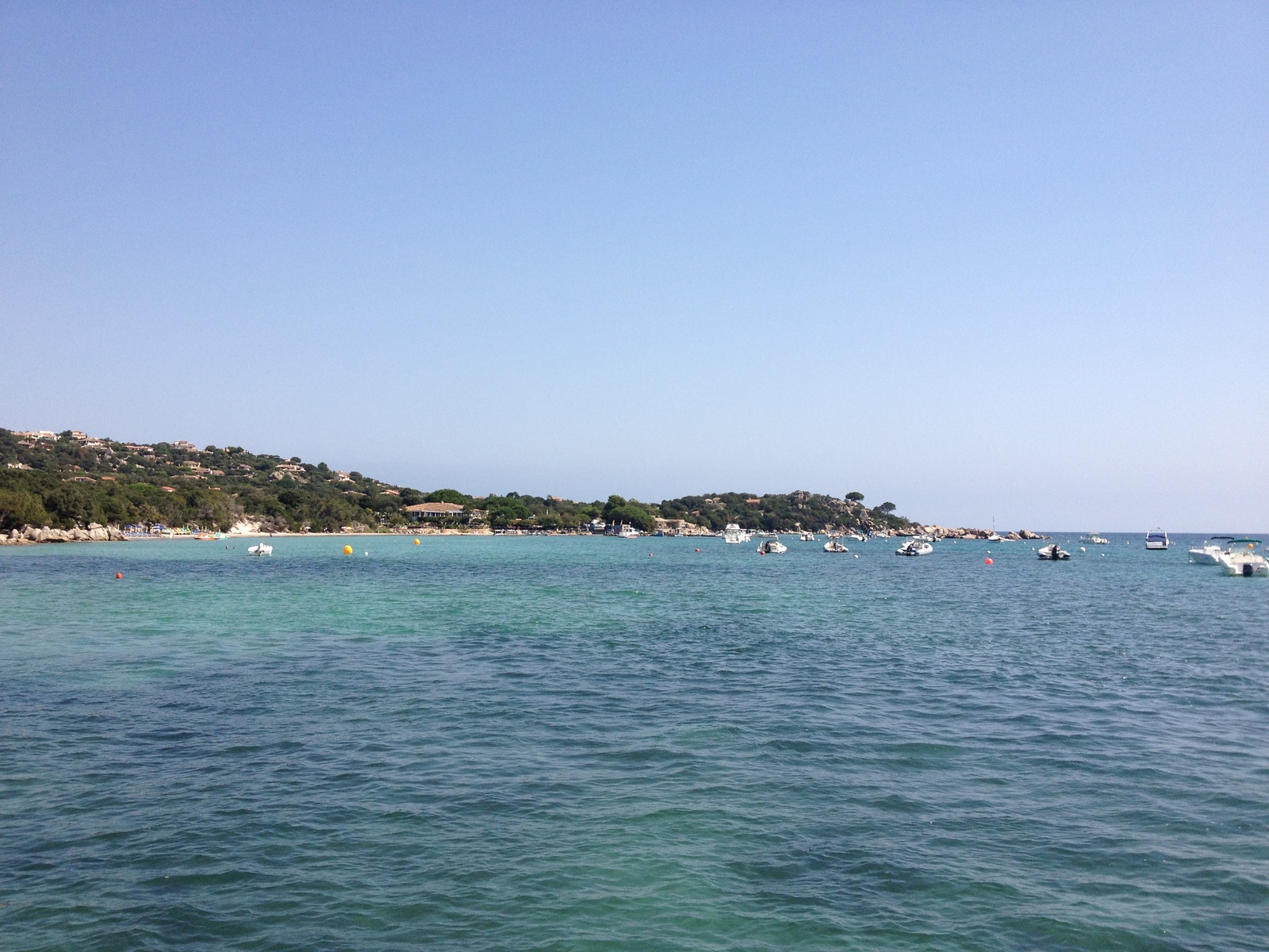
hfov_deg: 52.6
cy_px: 476
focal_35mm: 35
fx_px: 1283
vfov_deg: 40.7
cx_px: 634
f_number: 2.4
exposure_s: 1/1905
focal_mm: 4.28
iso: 64
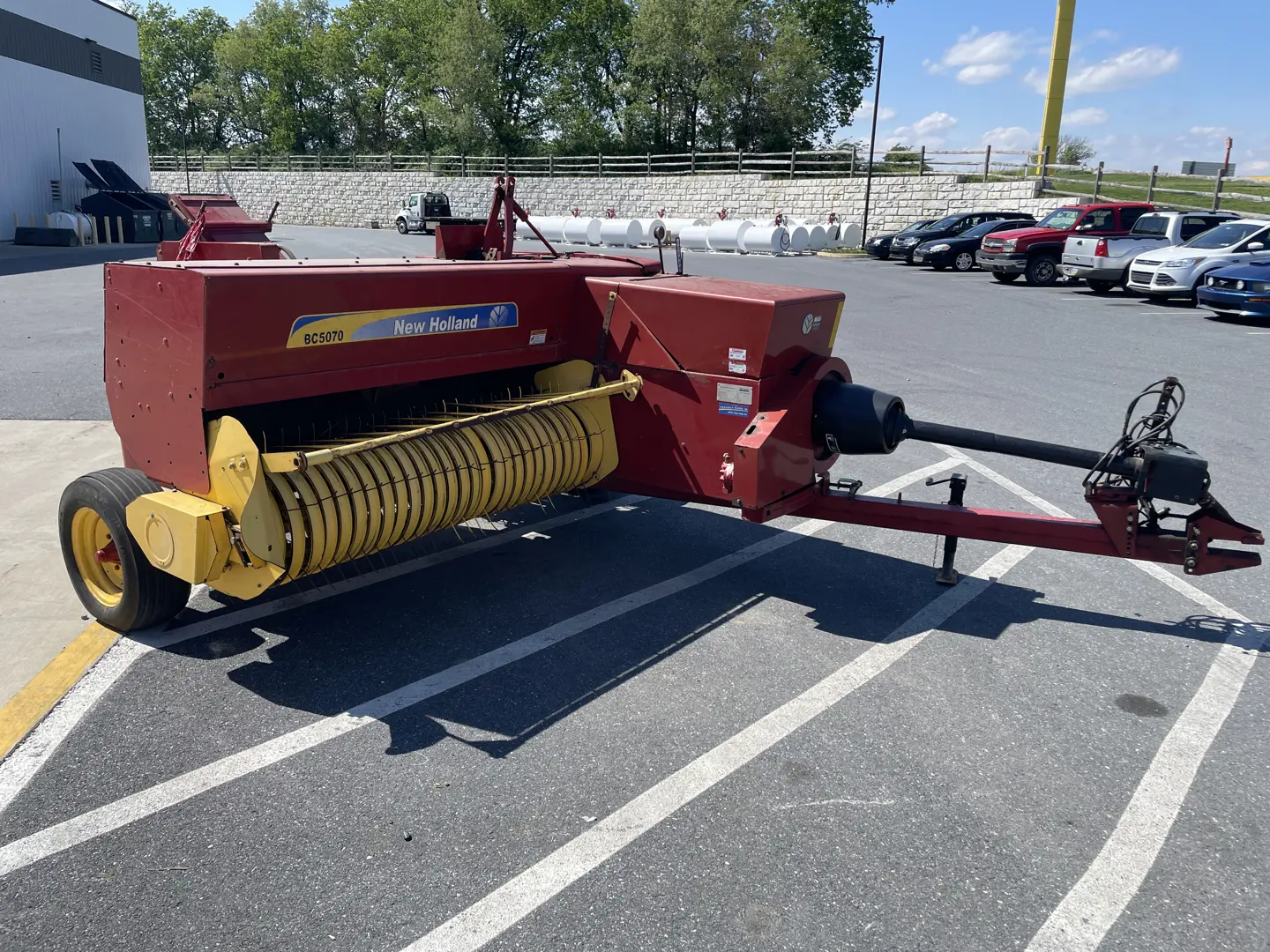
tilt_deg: -16.6
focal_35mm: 26
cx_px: 635
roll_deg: -0.8
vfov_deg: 53.1
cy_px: 476
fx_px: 954
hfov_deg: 67.3
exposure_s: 1/2747
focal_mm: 4.2
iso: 32
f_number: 1.6
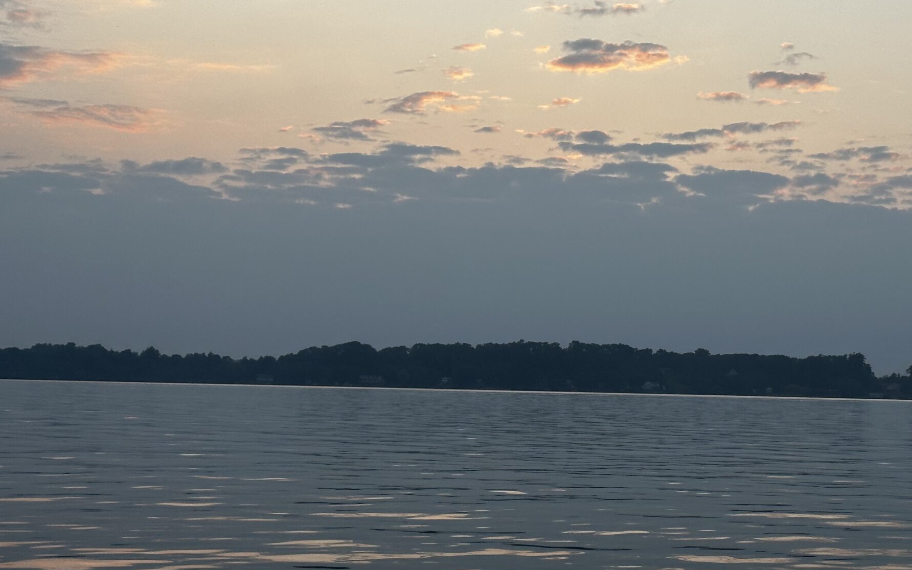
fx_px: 1814
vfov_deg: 17.8
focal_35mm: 73
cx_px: 598
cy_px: 327
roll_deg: -1.0
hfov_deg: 28.1
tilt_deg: +0.0
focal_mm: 6.86
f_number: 1.78
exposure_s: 1/659
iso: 64
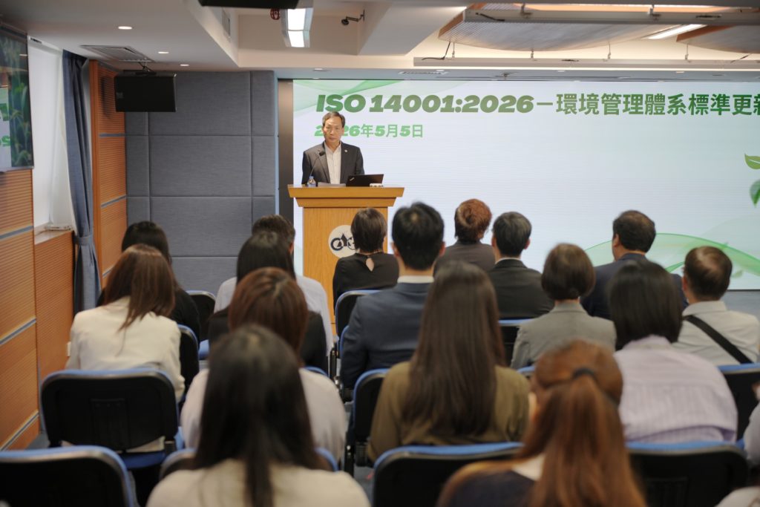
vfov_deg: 27.5
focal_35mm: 49
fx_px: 1035
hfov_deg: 40.3
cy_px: 254
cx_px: 380
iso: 800
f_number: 2.8
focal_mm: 49
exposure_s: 1/200
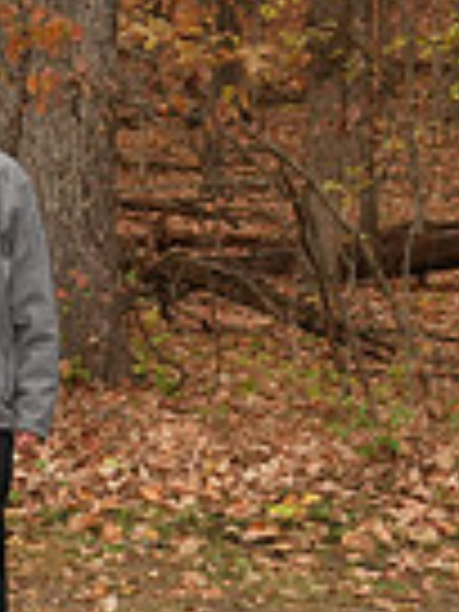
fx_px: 3148
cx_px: -801
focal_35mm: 178
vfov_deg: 11.1
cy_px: 385
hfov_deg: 7.5
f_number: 11
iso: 800
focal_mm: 29
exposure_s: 1/125
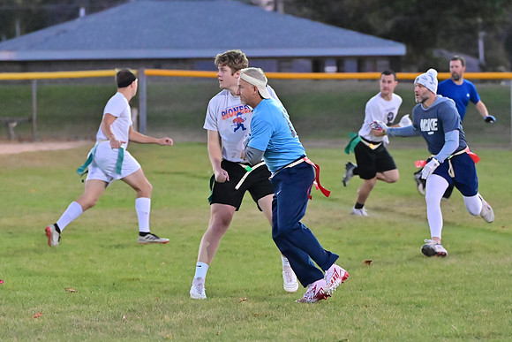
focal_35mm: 225
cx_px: 256
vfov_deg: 6.1
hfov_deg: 9.1
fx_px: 3201
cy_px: 171
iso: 6400
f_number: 4
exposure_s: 1/500
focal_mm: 150
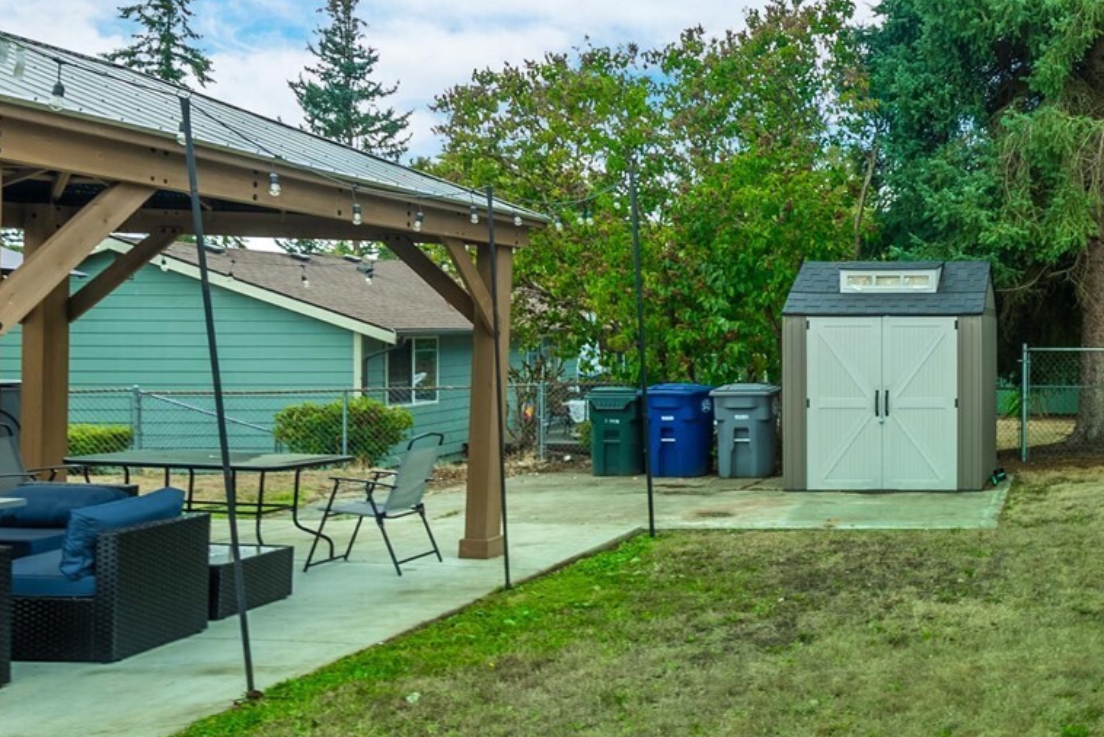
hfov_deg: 45.0
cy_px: 402
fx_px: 1166
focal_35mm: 38
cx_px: 1033
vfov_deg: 35.1
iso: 100
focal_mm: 17
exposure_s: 1/30
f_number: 7.1
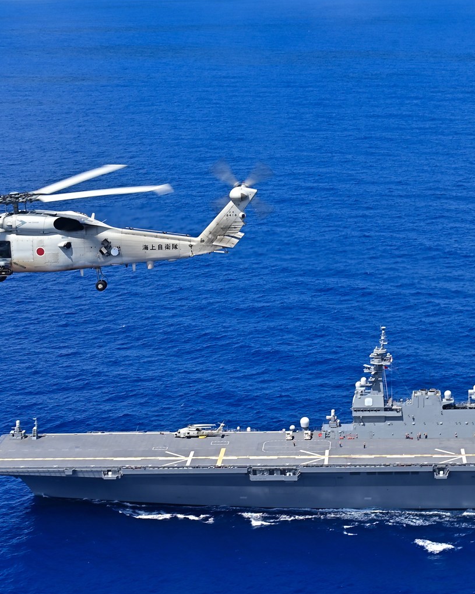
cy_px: 377
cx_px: 396
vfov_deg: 23.5
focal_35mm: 81
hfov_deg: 18.7
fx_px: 1424
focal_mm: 44
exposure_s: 1/200
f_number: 13
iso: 100
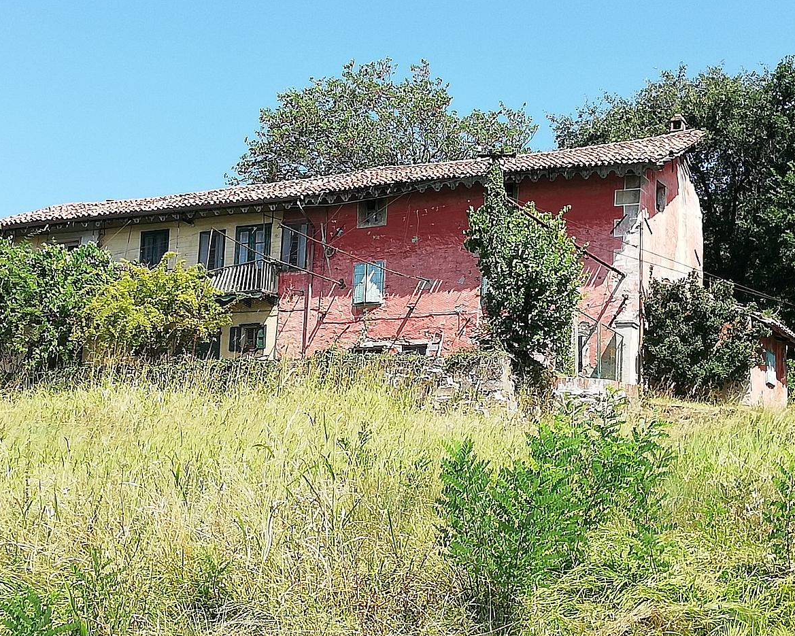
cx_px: 390
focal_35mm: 78
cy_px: 312
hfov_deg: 24.4
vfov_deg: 19.7
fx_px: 1835
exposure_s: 1/631
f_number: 2.2
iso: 50
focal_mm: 3.81
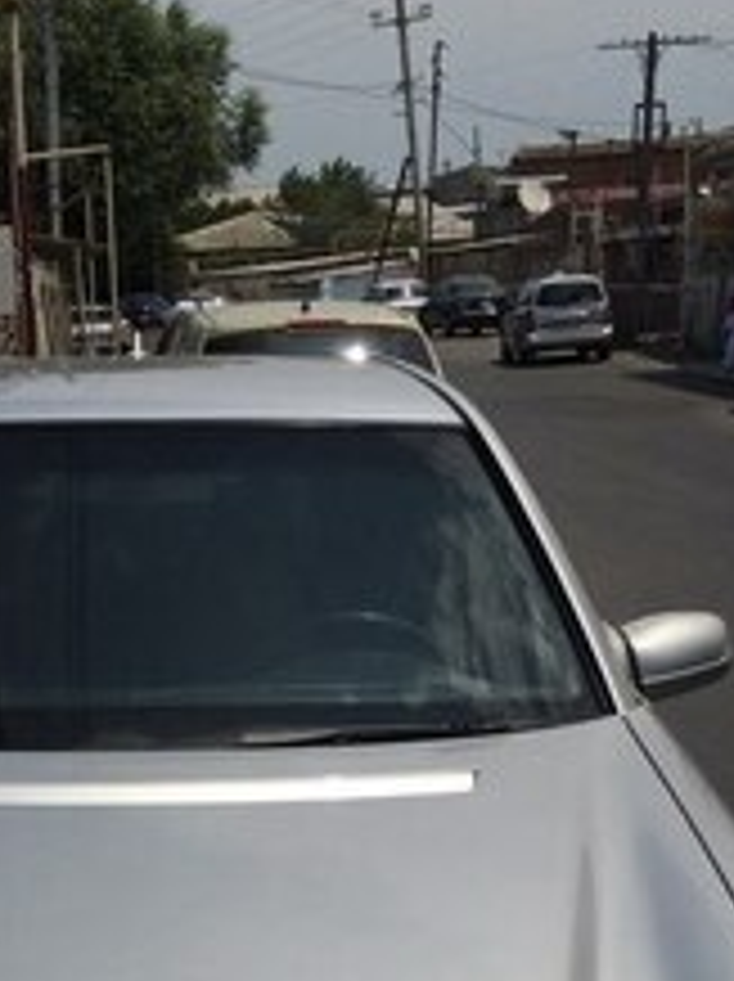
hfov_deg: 21.9
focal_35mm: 66
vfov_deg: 27.2
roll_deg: +4.1
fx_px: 1870
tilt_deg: -21.7
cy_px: 1053
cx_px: 153
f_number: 2.2
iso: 32
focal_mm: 4.15
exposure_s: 1/6849
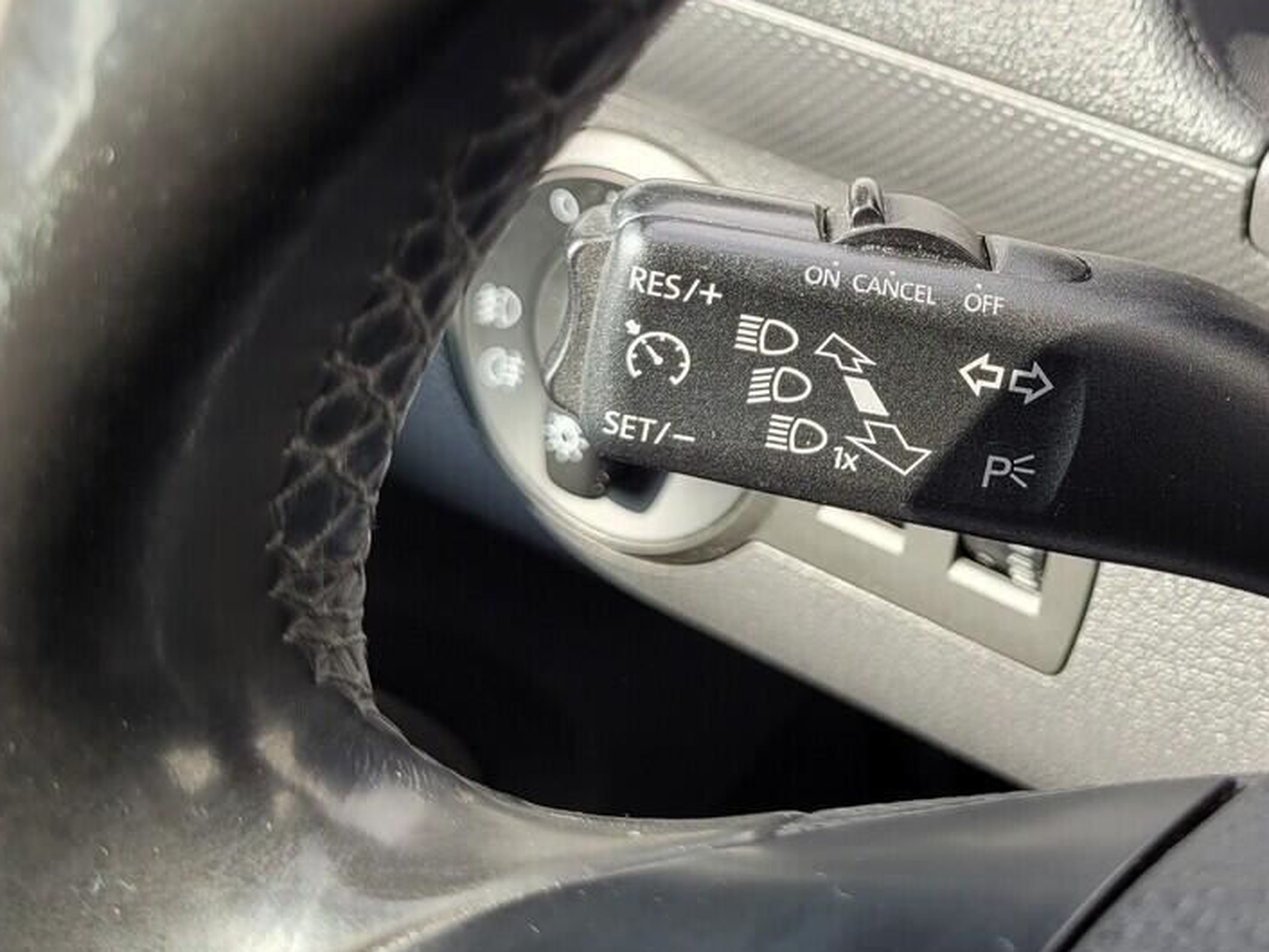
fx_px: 1944
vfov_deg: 27.5
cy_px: 379
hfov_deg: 35.0
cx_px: 1014
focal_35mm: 53
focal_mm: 5.4
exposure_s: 1/170
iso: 40
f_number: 1.8
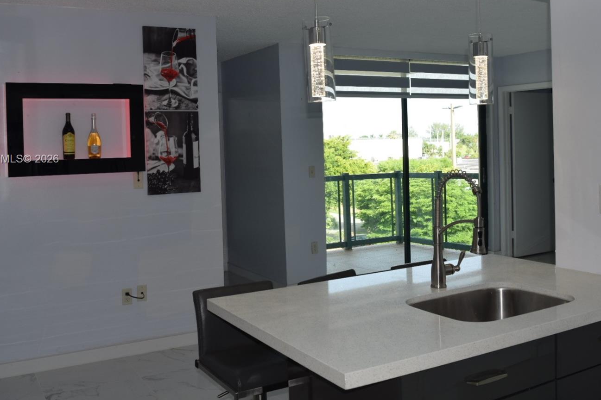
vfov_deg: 35.8
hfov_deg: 51.9
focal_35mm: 37
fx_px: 617
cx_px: 285
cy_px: 160
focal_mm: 20
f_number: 5.6
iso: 125
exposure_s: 1/125
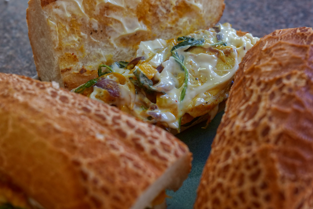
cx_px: 156
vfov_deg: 25.5
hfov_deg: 37.5
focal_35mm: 53
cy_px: 104
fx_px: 461
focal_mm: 53
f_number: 7.1
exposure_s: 1/60
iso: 2500
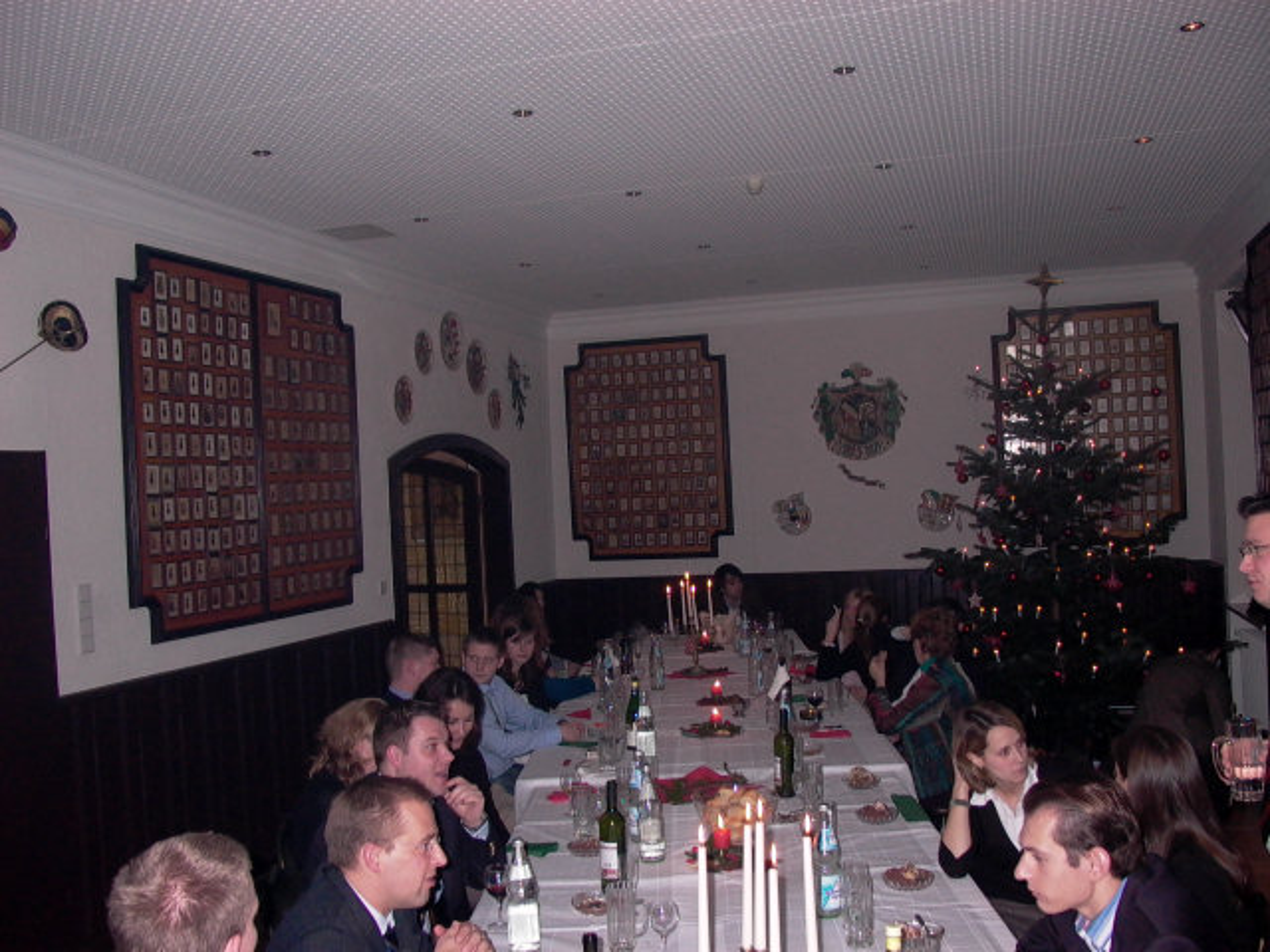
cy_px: 476
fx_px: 1211
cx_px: 635
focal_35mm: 33
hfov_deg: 55.4
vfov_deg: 42.9
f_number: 2.05
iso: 100
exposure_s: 1/64.2
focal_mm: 7.15
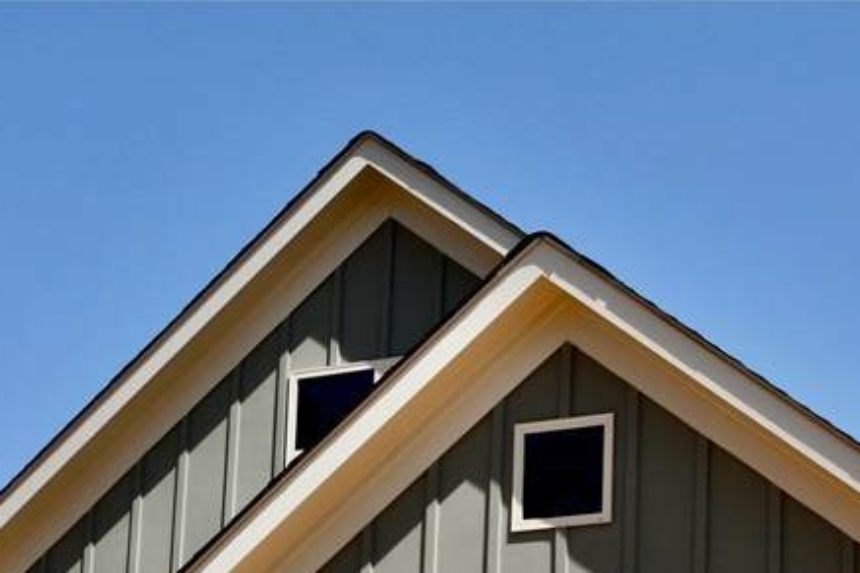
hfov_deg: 25.9
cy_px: 711
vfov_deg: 16.8
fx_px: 1839
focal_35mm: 77
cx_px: 663
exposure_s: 1/250
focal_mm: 21
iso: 100
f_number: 10
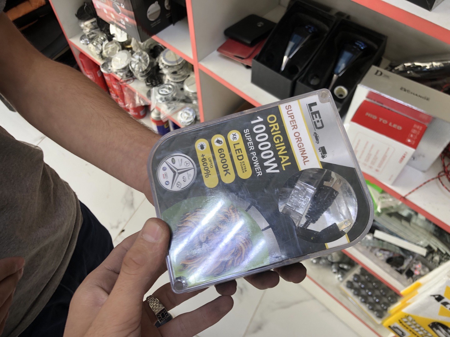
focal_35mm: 28
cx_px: 225
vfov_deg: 49.7
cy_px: 168
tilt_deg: -56.9
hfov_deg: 63.4
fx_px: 364
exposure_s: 1/120
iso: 50
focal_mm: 4
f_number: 1.8
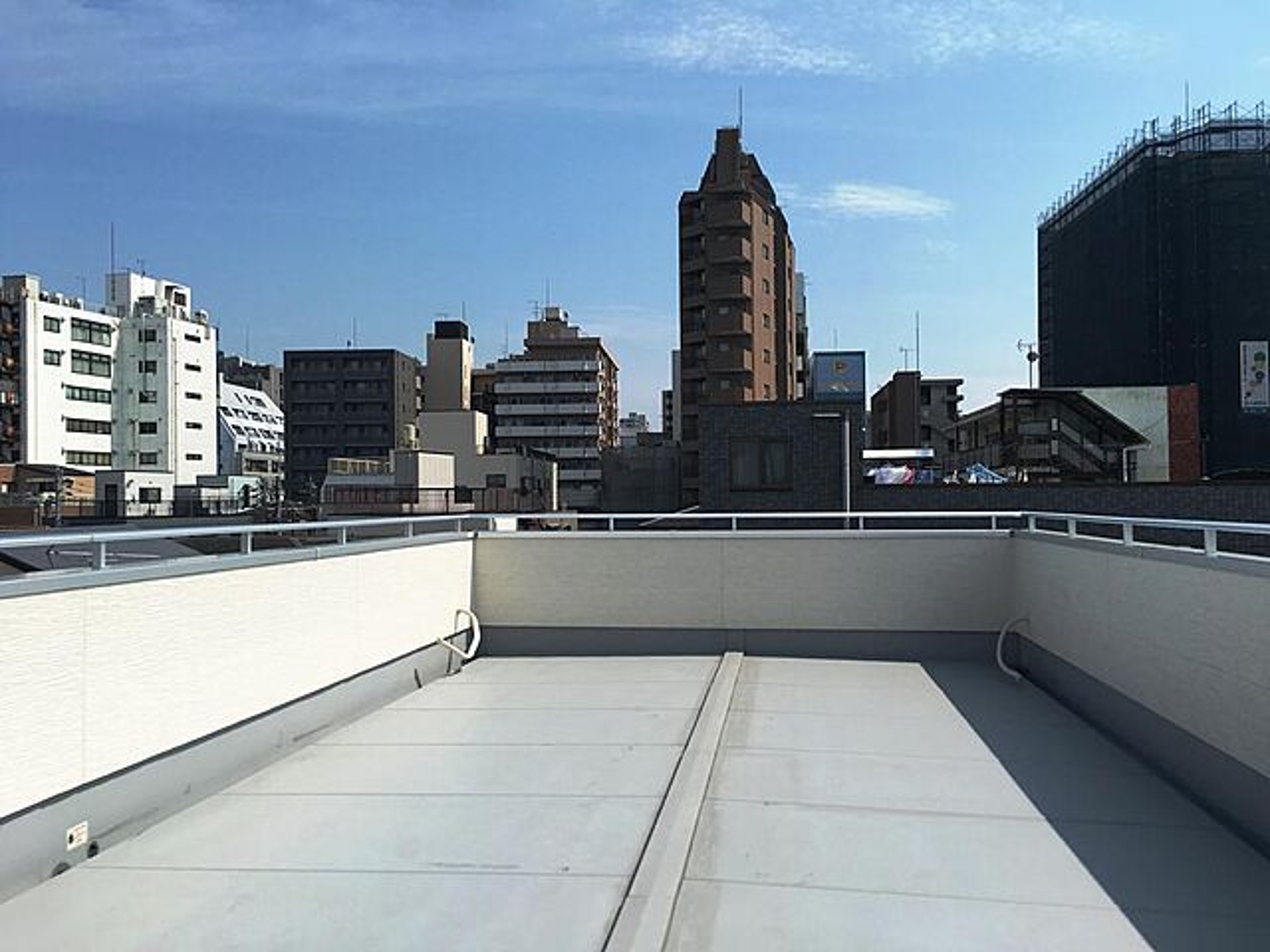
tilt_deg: +4.7
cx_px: 635
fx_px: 1064
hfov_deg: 61.7
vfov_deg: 48.2
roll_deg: +0.4
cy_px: 476
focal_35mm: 29
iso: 25
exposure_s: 1/3205
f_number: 2.2
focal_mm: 4.15
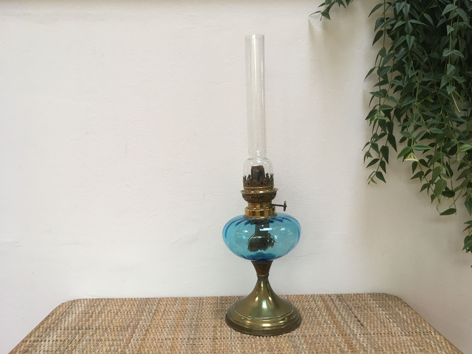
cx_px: 236
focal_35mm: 29
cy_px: 177
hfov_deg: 61.7
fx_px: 395
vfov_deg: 48.2
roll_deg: +0.7
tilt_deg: -5.4
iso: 50
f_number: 2.2
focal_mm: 4.15
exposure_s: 1/33
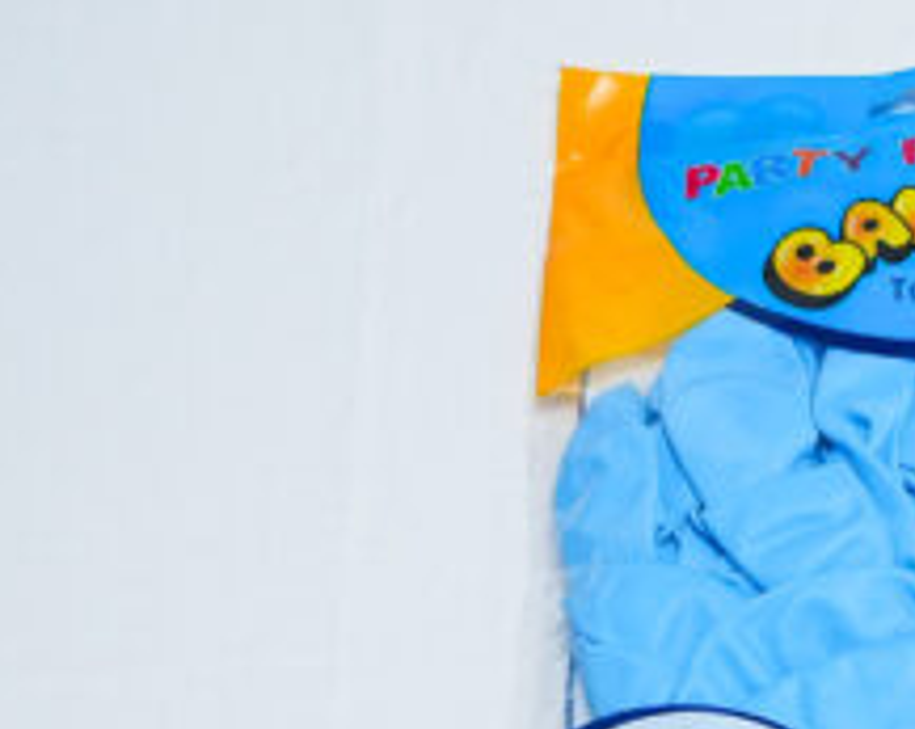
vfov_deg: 16.1
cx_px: 856
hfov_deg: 19.7
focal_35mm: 95
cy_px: 461
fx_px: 2569
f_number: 10
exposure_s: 1/160
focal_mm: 34
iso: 2500
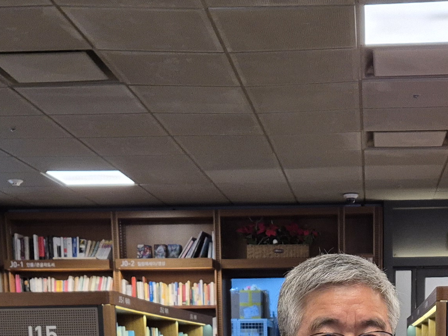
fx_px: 1036
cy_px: 536
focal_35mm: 80
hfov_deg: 24.2
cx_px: 313
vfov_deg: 16.4
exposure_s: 1/120
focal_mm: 5.4
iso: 160
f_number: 1.8
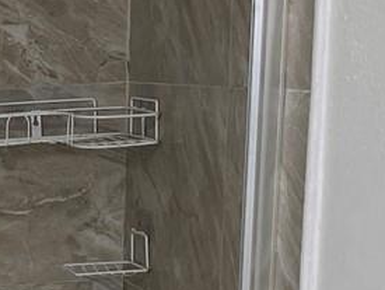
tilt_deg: -16.1
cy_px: 566
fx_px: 1682
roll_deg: +2.7
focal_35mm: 151
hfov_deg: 11.7
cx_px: -395
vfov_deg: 9.3
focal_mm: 4.2
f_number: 1.6
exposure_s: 1/120
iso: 80
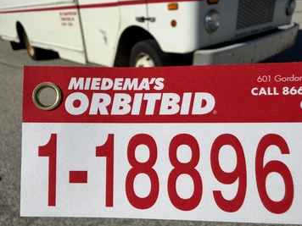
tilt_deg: -27.1
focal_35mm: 27
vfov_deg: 51.3
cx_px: 143
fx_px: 236
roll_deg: +7.5
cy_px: 122
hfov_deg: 65.3
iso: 16
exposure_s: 1/2132
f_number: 2.2
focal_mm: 2.22
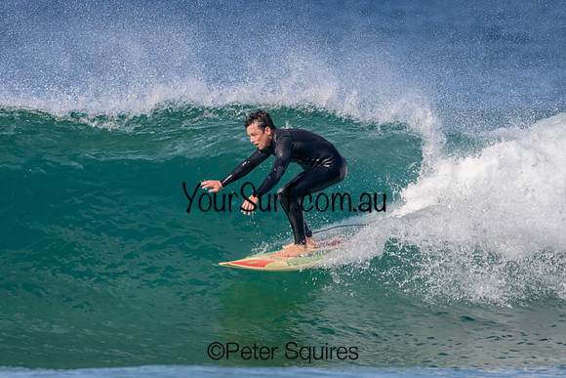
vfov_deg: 1.2
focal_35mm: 1149
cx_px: 277
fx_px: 18065
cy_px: 163
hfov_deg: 1.8
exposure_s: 1/2000
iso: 1400
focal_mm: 1000
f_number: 11
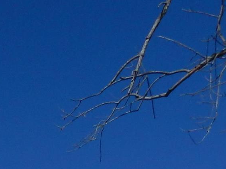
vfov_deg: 10.2
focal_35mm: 120
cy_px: 443
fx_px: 783
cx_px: -139
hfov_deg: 14.9
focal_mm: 4
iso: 125
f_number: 6
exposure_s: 1/1500
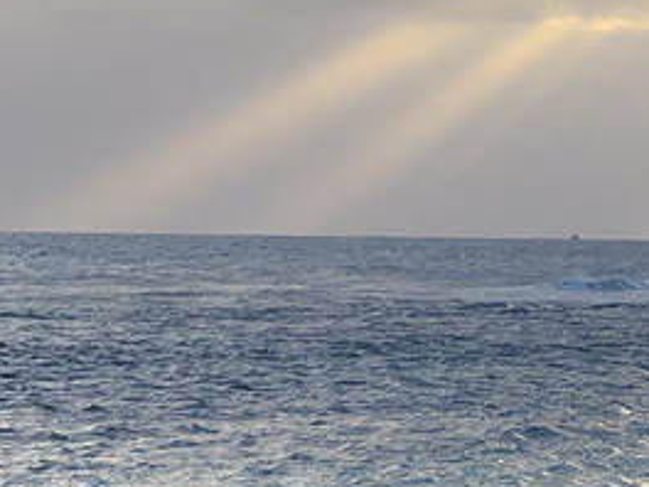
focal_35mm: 236
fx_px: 4425
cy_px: 172
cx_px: 642
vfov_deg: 6.3
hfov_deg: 8.3
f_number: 2.4
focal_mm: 6
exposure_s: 1/727
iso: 16
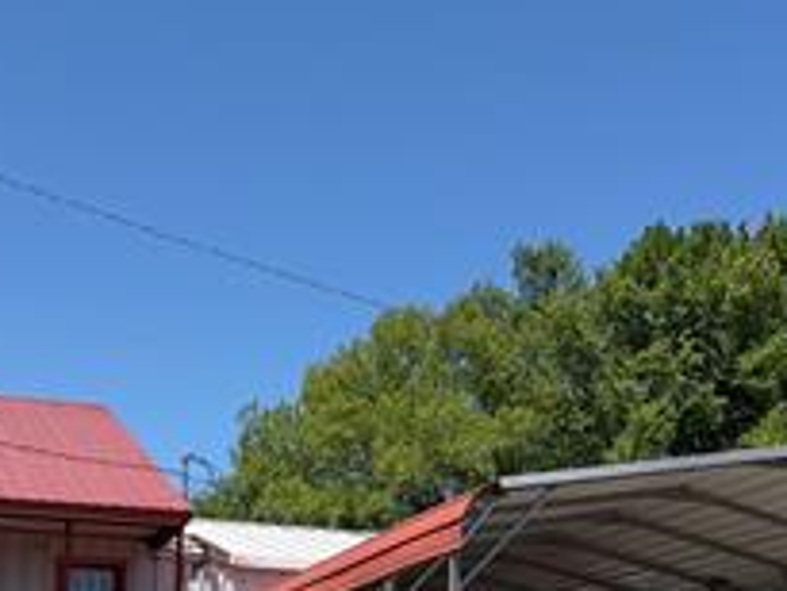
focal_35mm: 75
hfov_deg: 25.9
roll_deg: -1.5
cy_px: 595
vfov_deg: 19.1
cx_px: 311
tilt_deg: +7.2
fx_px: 1706
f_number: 1.78
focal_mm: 6.76
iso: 80
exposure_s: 1/4405
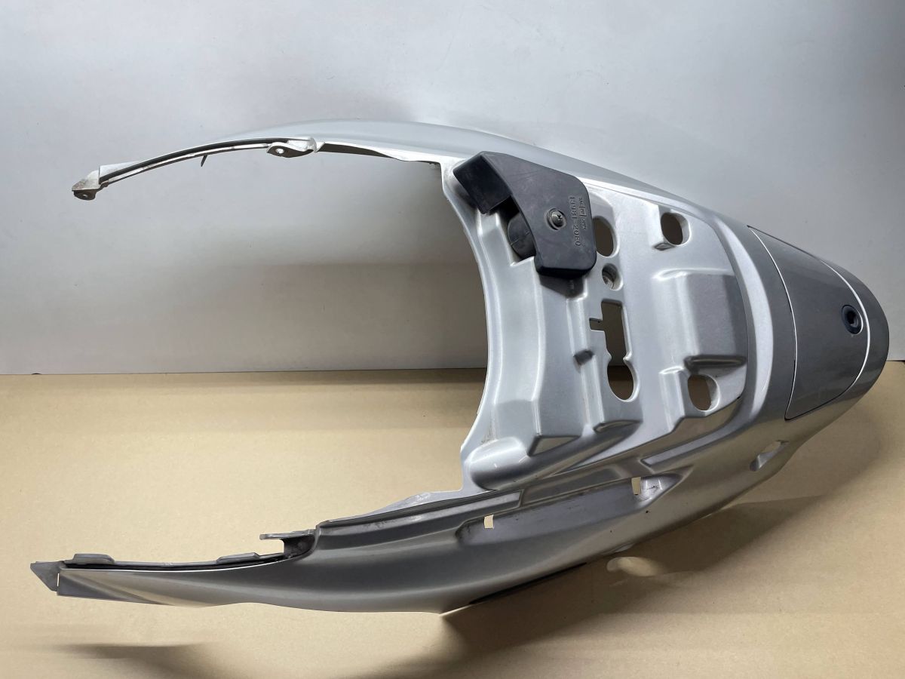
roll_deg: +3.1
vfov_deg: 53.1
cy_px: 340
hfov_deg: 67.3
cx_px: 452
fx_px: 680
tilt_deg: -35.0
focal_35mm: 26
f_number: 1.6
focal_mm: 4.2
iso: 80
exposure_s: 1/100
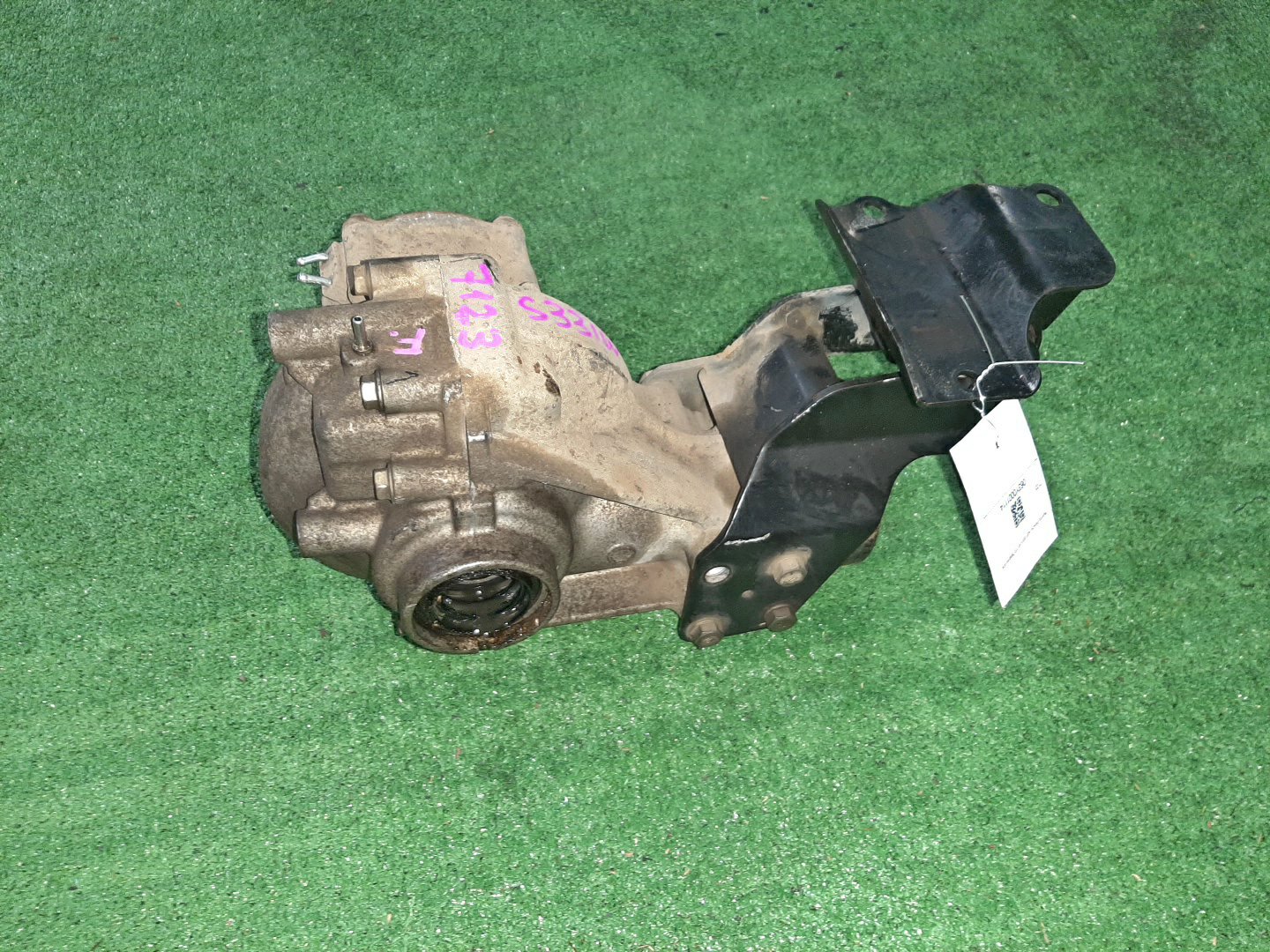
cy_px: 476
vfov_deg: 53.1
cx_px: 635
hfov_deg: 67.3
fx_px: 954
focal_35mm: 26
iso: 202
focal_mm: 3.93
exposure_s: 1/25
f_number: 1.7
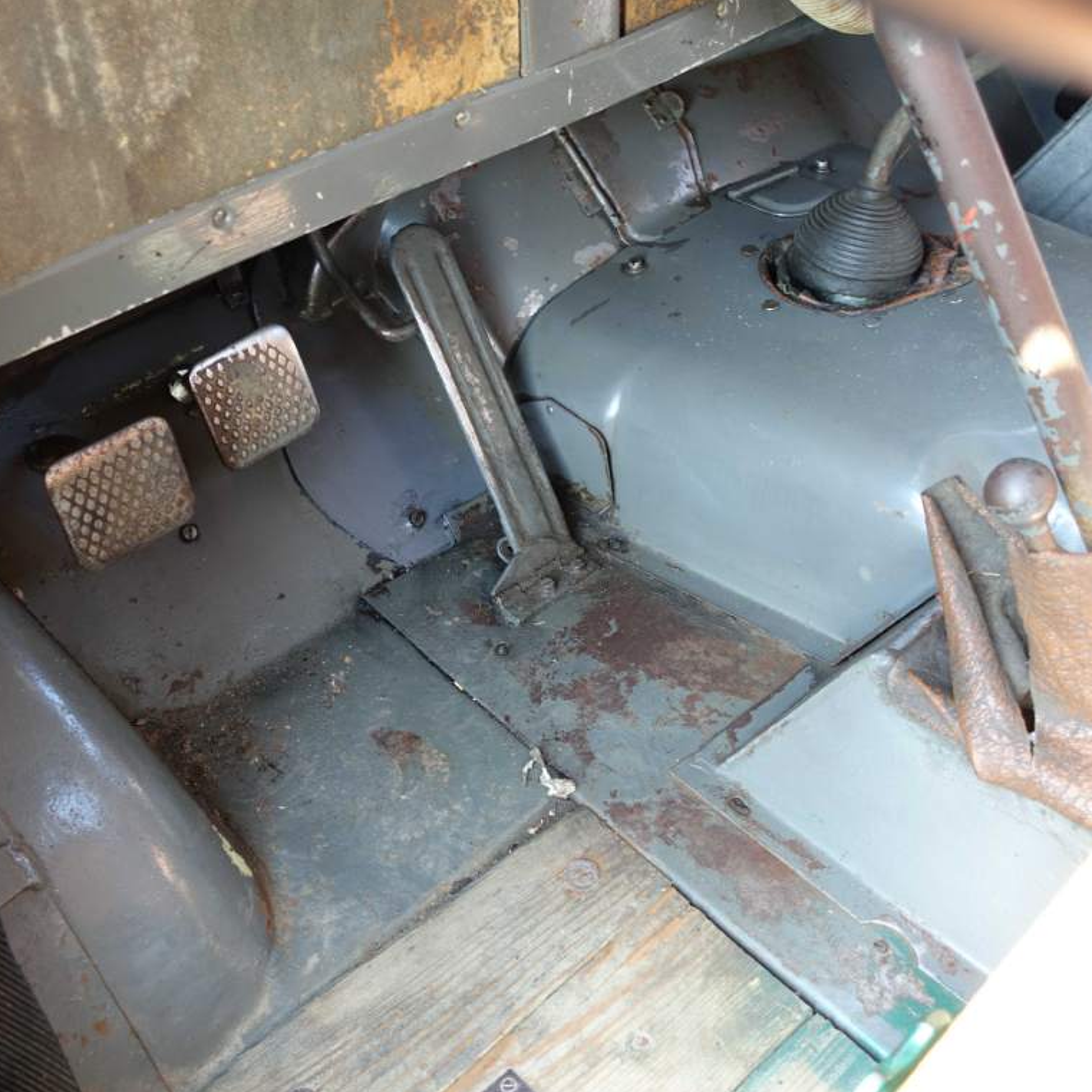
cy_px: 547
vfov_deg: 46.0
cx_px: 495
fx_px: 1285
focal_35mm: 36
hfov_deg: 46.0
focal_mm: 10.42
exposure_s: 1/30
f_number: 2.5
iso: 125
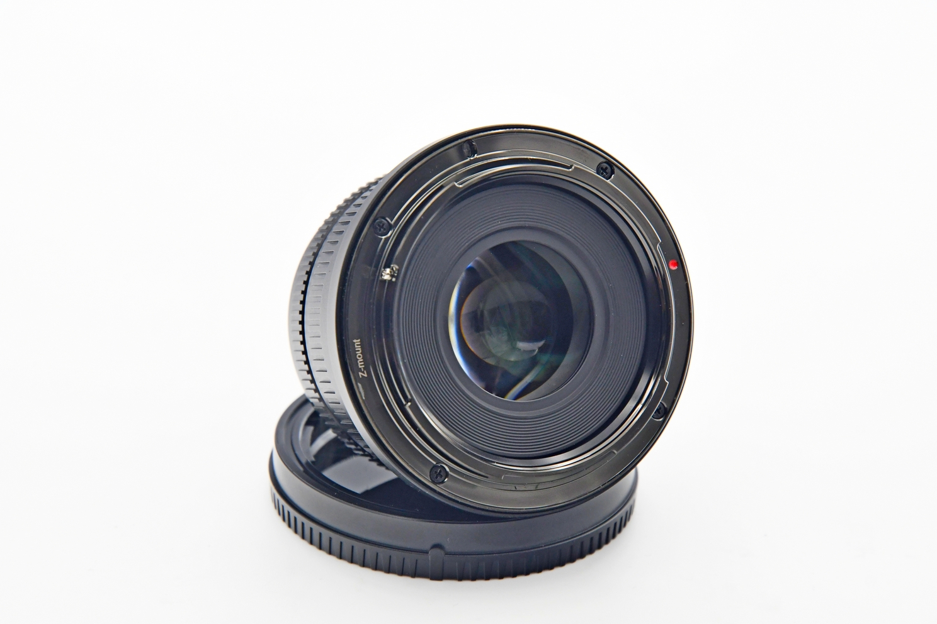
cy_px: 313
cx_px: 467
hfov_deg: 16.9
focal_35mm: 121
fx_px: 3149
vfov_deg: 11.3
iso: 1250
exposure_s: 1/125
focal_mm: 80
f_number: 8
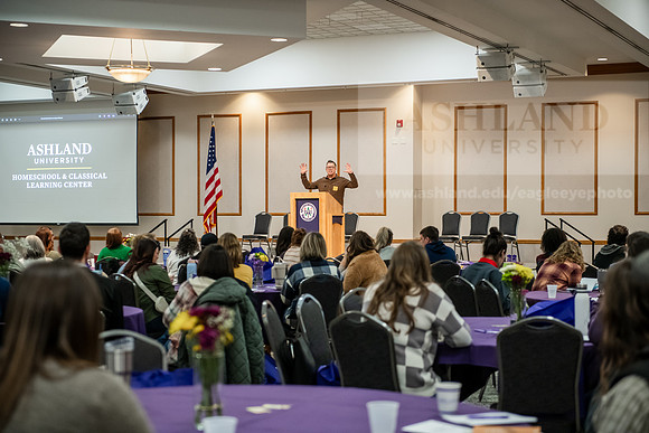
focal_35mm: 70
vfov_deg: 19.5
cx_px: 324
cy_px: 216
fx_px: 1262
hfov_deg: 28.8
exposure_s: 1/160
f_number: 3.2
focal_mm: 70
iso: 2500
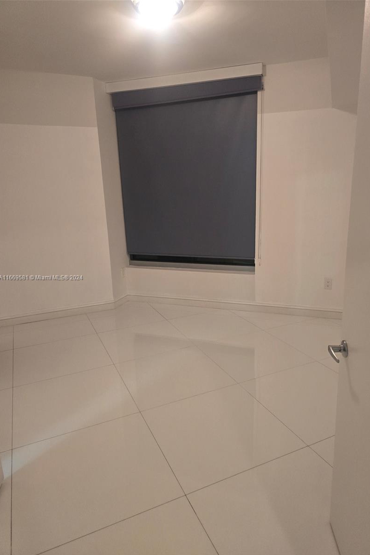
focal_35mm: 24
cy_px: 278
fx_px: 370
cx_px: 207
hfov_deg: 53.0
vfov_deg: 73.8
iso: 400
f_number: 1.7
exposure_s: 1/120
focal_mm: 6.3
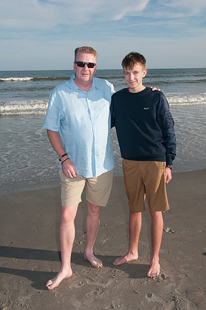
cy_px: 155
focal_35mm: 38
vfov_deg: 51.3
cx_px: 103
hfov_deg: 35.4
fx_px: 323
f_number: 11
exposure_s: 1/250
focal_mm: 25
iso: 100
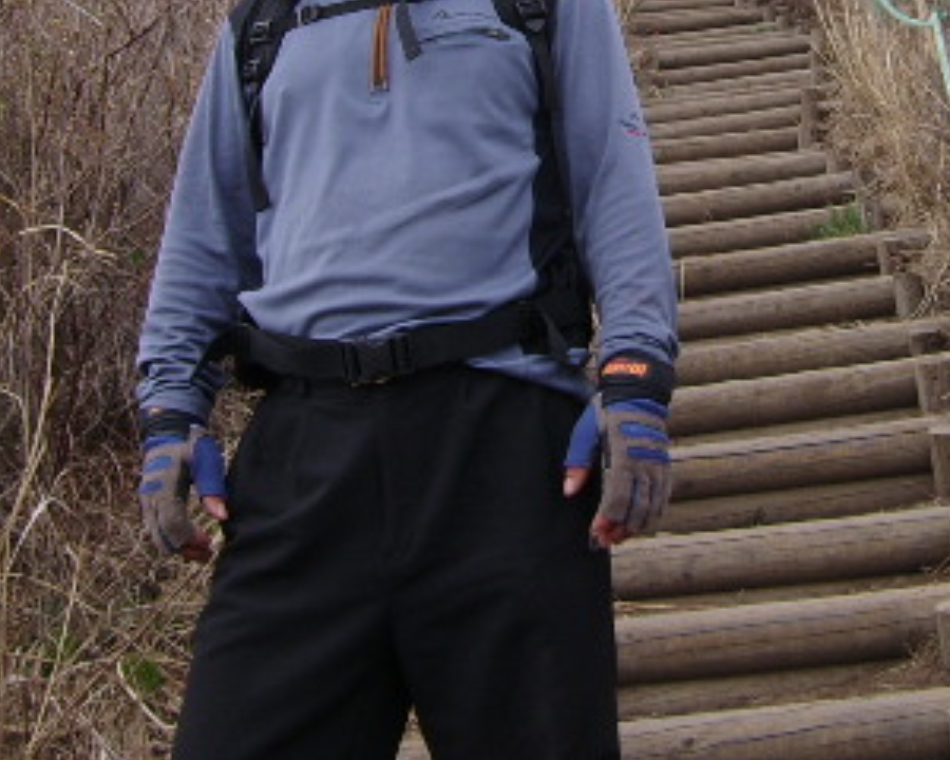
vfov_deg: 20.5
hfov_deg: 25.8
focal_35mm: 73
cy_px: 51
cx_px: 671
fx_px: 2052
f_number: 5.8
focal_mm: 5.95
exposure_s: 1/192
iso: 50
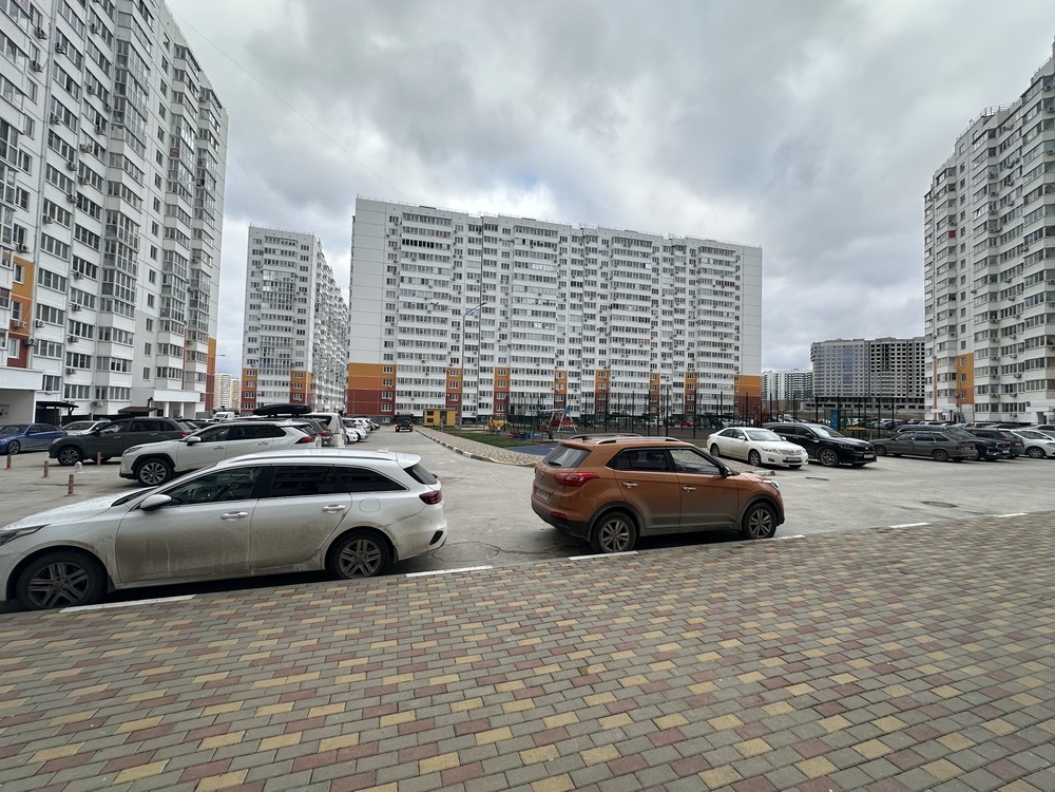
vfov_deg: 85.7
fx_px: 427
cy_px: 396
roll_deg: -1.4
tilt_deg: +3.0
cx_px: 528
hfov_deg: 102.1
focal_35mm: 14
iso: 40
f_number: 2.2
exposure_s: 1/449
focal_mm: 2.22
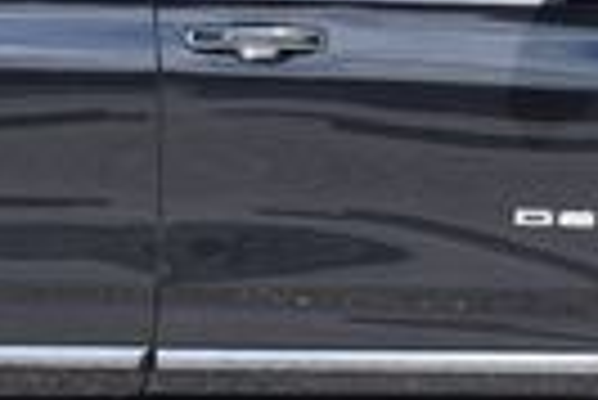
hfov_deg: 7.6
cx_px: 135
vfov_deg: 5.1
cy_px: -117
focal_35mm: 270
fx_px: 4490
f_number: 8
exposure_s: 1/250
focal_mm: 28
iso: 200
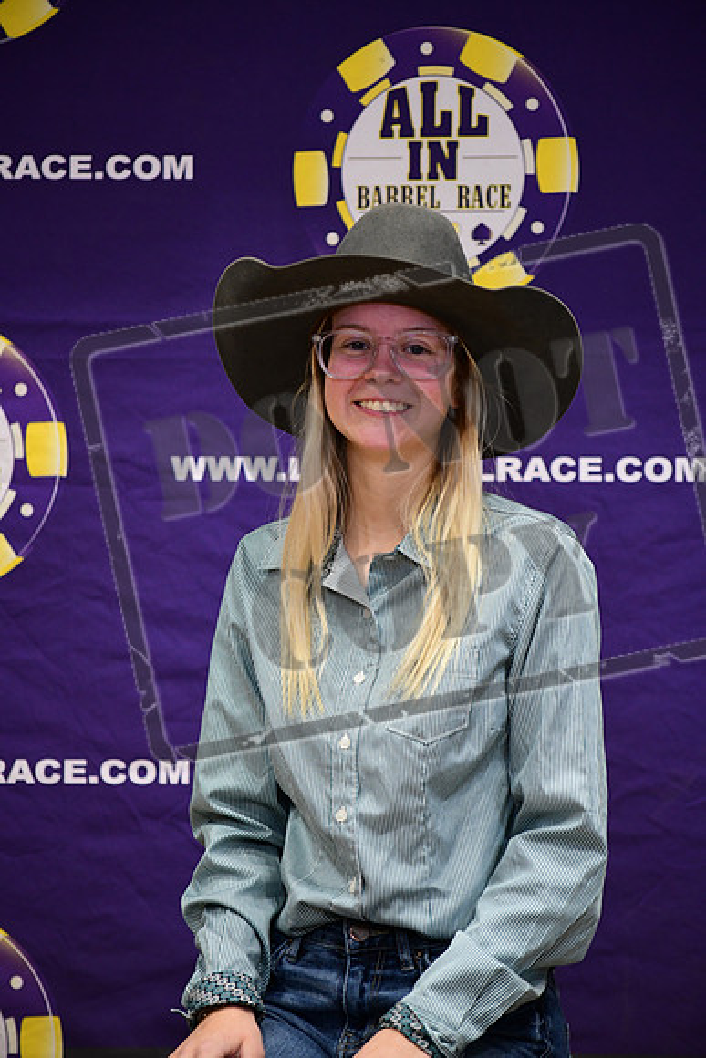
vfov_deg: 18.6
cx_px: 353
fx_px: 3234
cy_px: 529
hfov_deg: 12.5
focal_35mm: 110
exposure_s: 1/250
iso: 2500
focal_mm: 110
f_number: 4.2
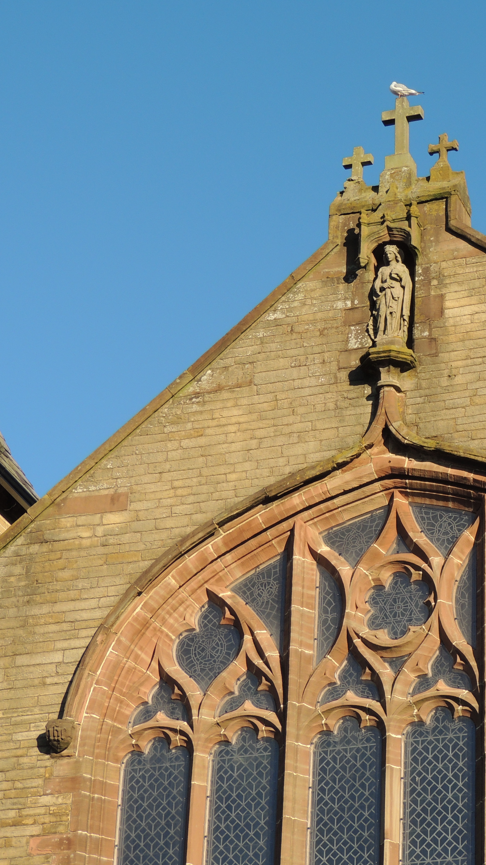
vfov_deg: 19.5
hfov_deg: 11.0
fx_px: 2521
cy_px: 430
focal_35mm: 110
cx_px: 412
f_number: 3.9
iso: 100
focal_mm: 13.3
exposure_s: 1/500
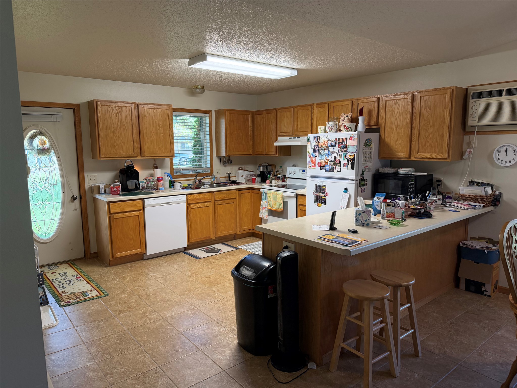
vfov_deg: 56.8
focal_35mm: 24
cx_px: 258
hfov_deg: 71.6
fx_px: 358
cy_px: 194
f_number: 1.78
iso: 200
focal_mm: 6.76
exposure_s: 1/120
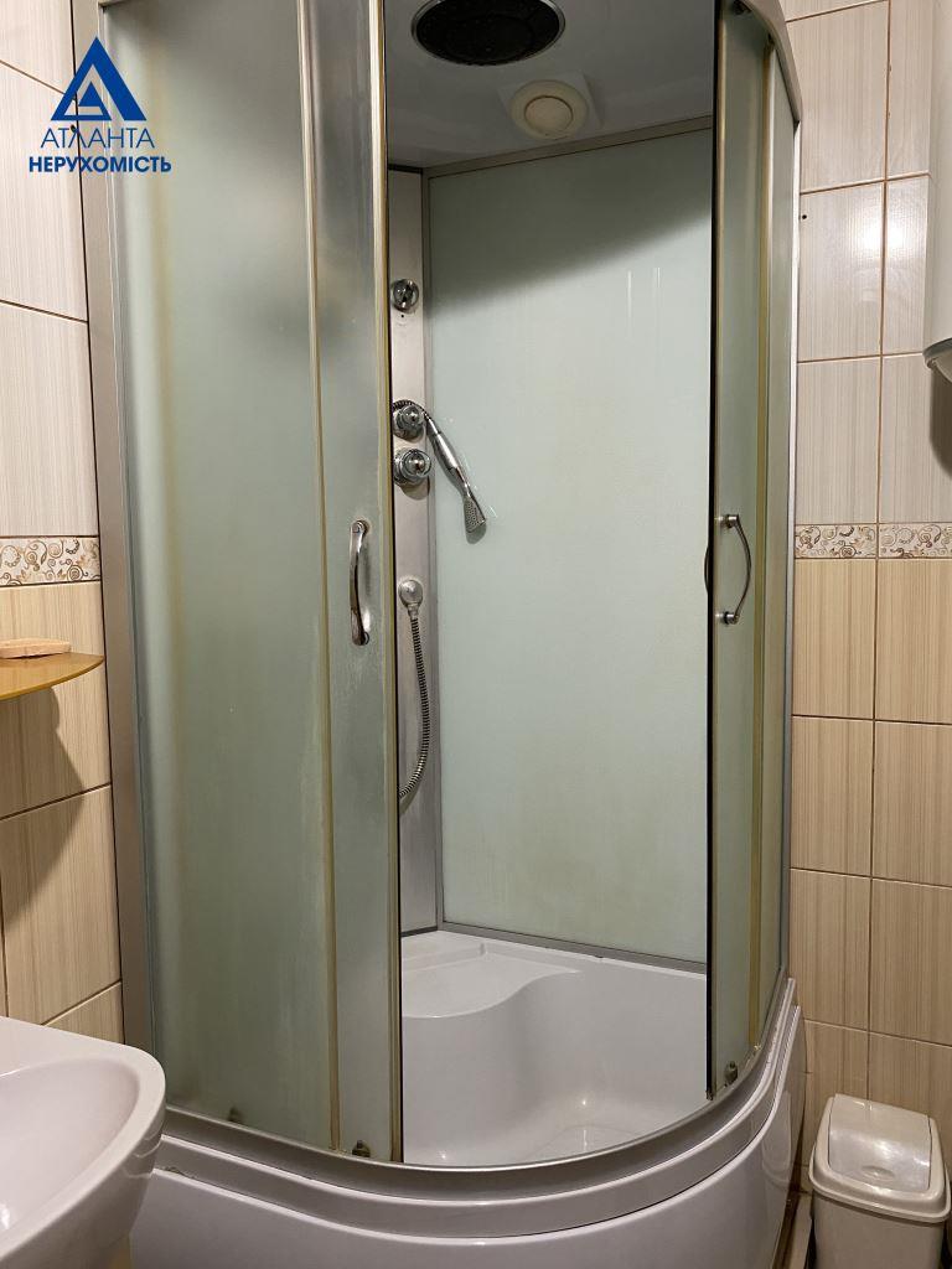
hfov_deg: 53.1
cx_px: 476
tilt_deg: -4.9
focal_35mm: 26
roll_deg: +1.1
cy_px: 634
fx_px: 953
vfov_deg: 67.3
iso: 200
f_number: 1.8
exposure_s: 1/50
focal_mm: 4.25
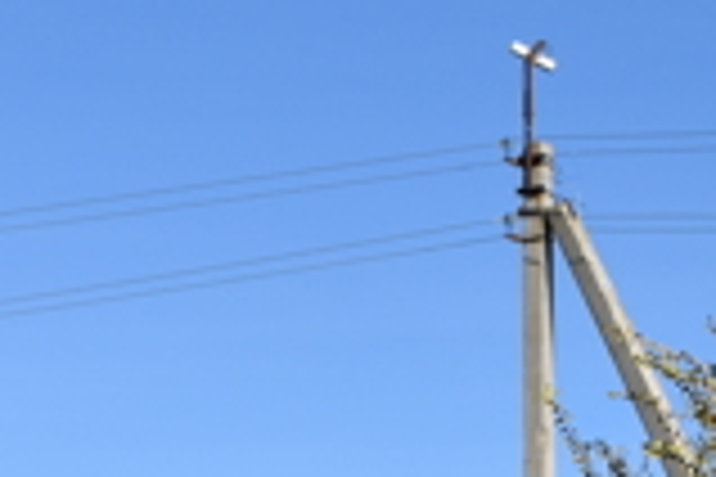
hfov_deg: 12.6
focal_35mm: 162
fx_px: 3229
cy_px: 846
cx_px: 270
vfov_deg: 8.2
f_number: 10
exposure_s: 1/400
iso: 200
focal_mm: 23
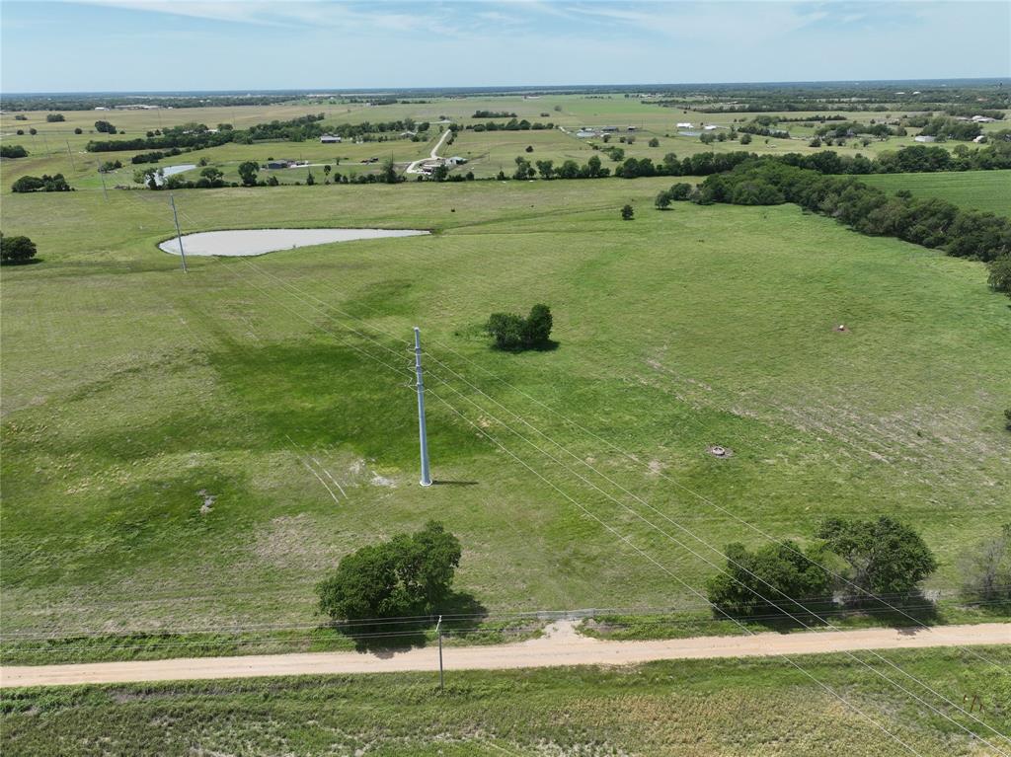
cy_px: 378
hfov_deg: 71.6
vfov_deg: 56.8
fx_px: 701
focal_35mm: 24
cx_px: 506
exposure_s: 1/2000
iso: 110
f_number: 2.8
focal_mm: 12.29
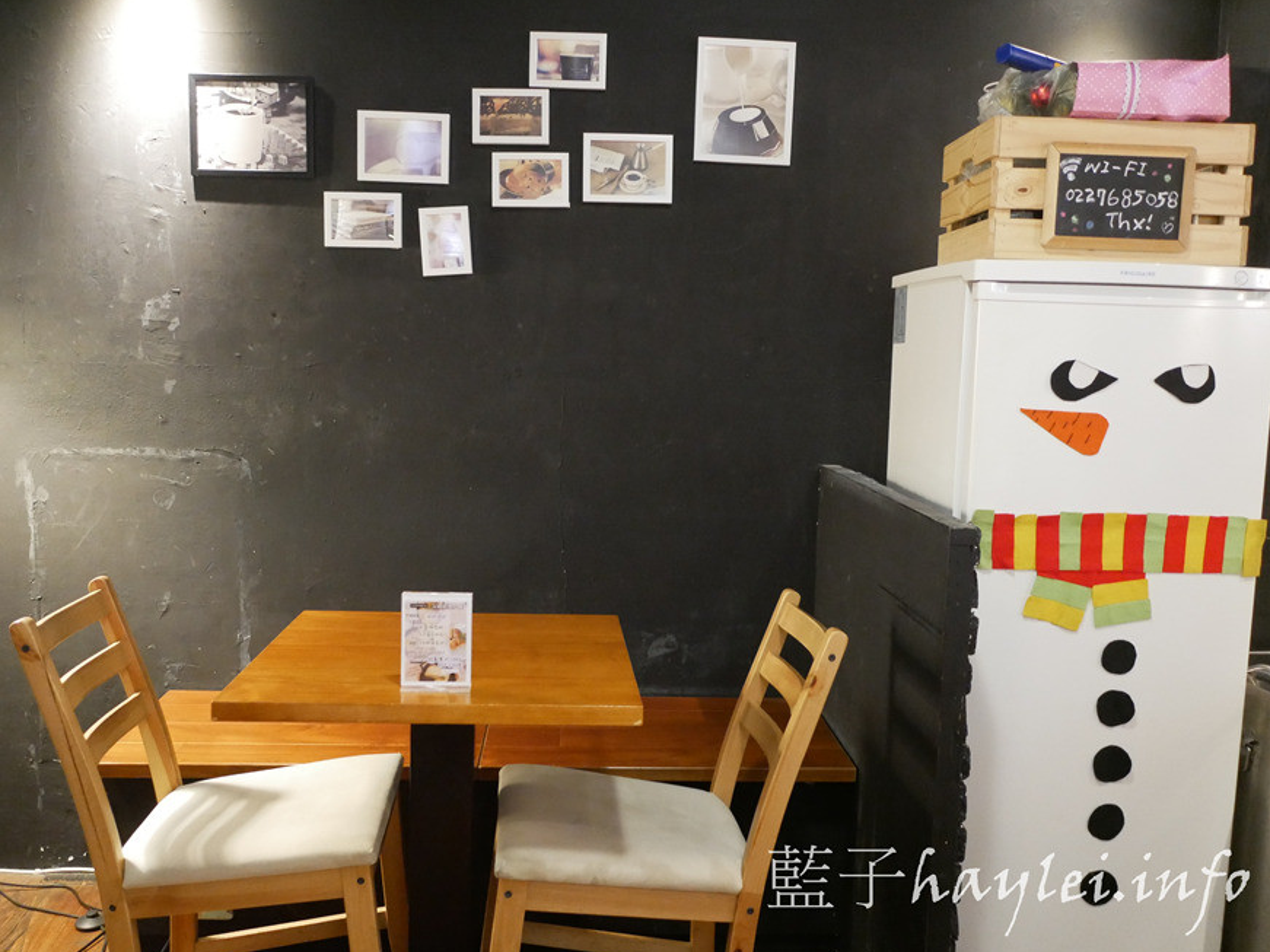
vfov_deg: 45.4
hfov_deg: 58.4
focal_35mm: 31
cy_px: 472
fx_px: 1137
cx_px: 633
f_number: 1.7
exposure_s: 1/50
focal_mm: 15
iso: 3200
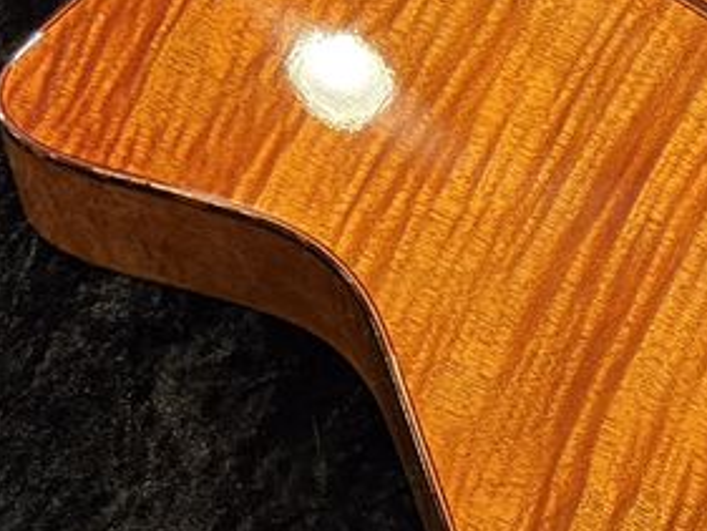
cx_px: 272
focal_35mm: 237
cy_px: -88
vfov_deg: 6.2
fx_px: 4843
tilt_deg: -69.2
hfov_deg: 8.3
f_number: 1.6
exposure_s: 1/40
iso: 200
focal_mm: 5.96
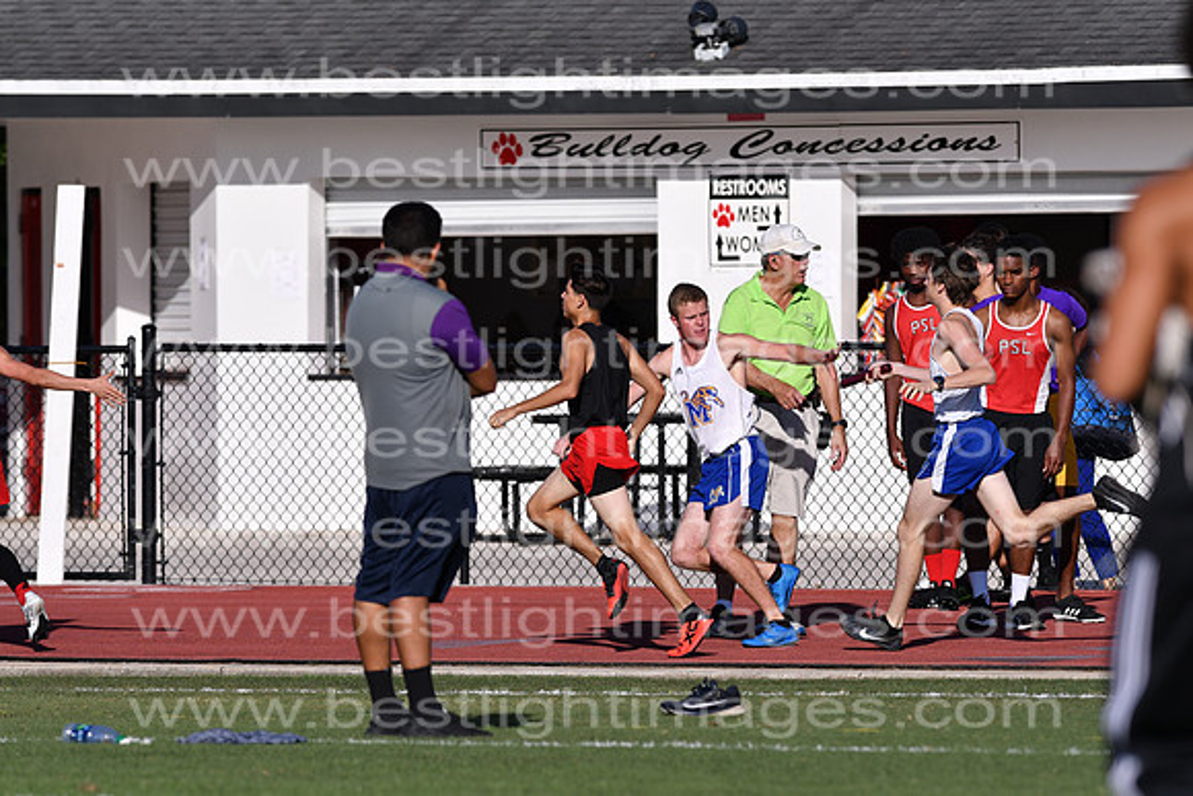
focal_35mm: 450
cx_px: 596
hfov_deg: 4.6
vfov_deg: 3.1
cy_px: 398
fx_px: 14915
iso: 320
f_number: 5.6
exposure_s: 1/5000
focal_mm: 300
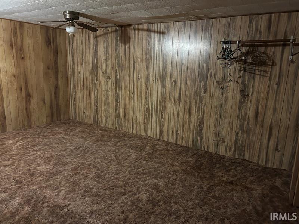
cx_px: 150
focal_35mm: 26
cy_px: 112
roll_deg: -1.2
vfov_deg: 53.1
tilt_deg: -12.3
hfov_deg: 67.3
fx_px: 225
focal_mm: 5.7
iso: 640
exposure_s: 1/30
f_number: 1.5
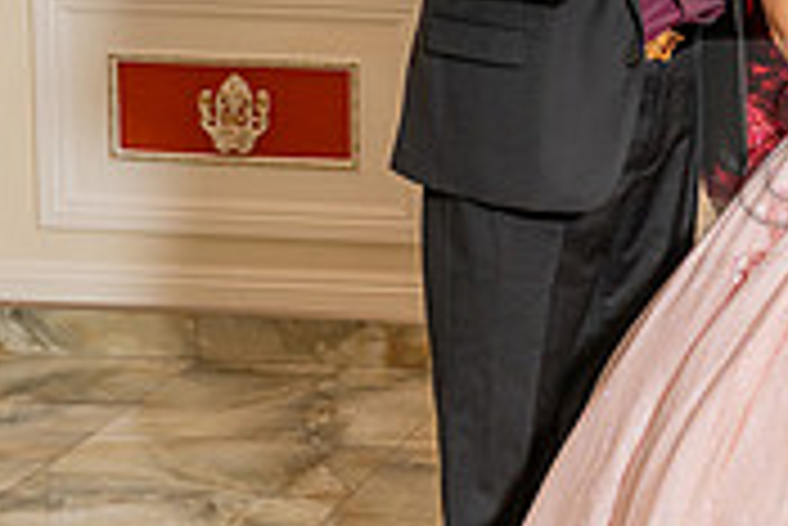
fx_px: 2475
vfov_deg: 12.1
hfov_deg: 17.2
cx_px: 970
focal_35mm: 113
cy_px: 130
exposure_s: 1/200
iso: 320
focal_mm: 31
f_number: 2.8
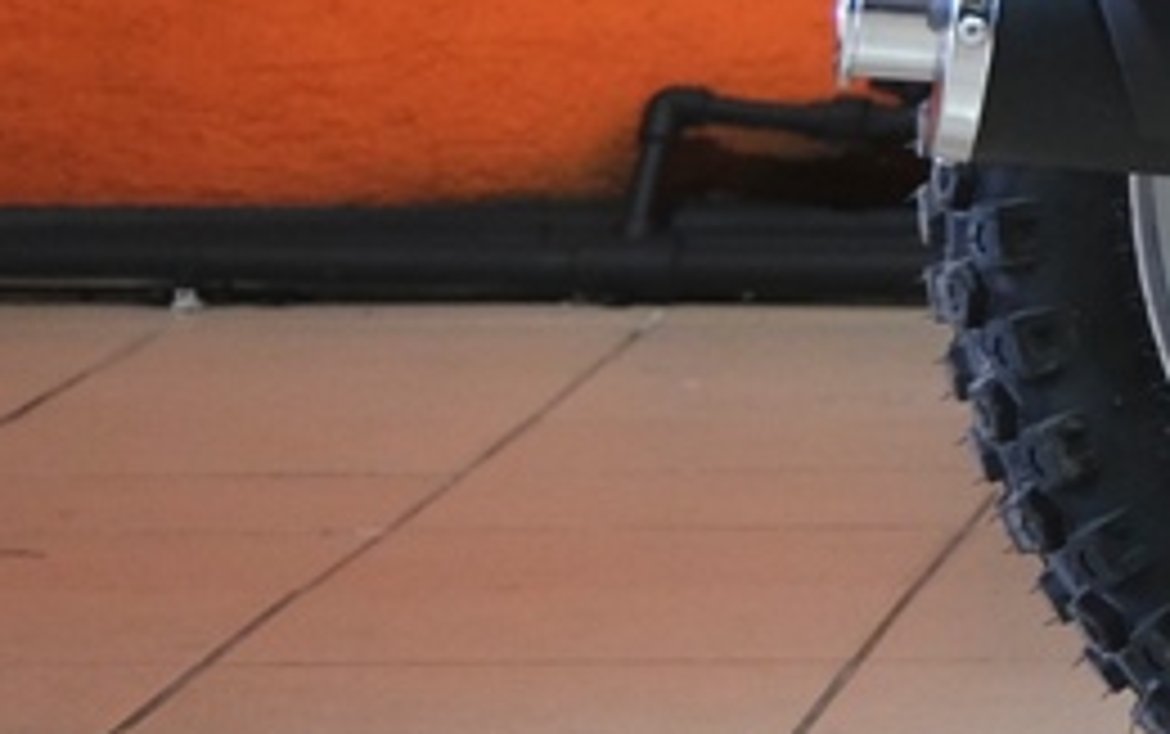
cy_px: -1047
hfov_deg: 6.7
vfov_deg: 4.5
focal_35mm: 288
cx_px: 3406
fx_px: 9191
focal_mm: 30.8
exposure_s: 1/100
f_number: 4
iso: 1250
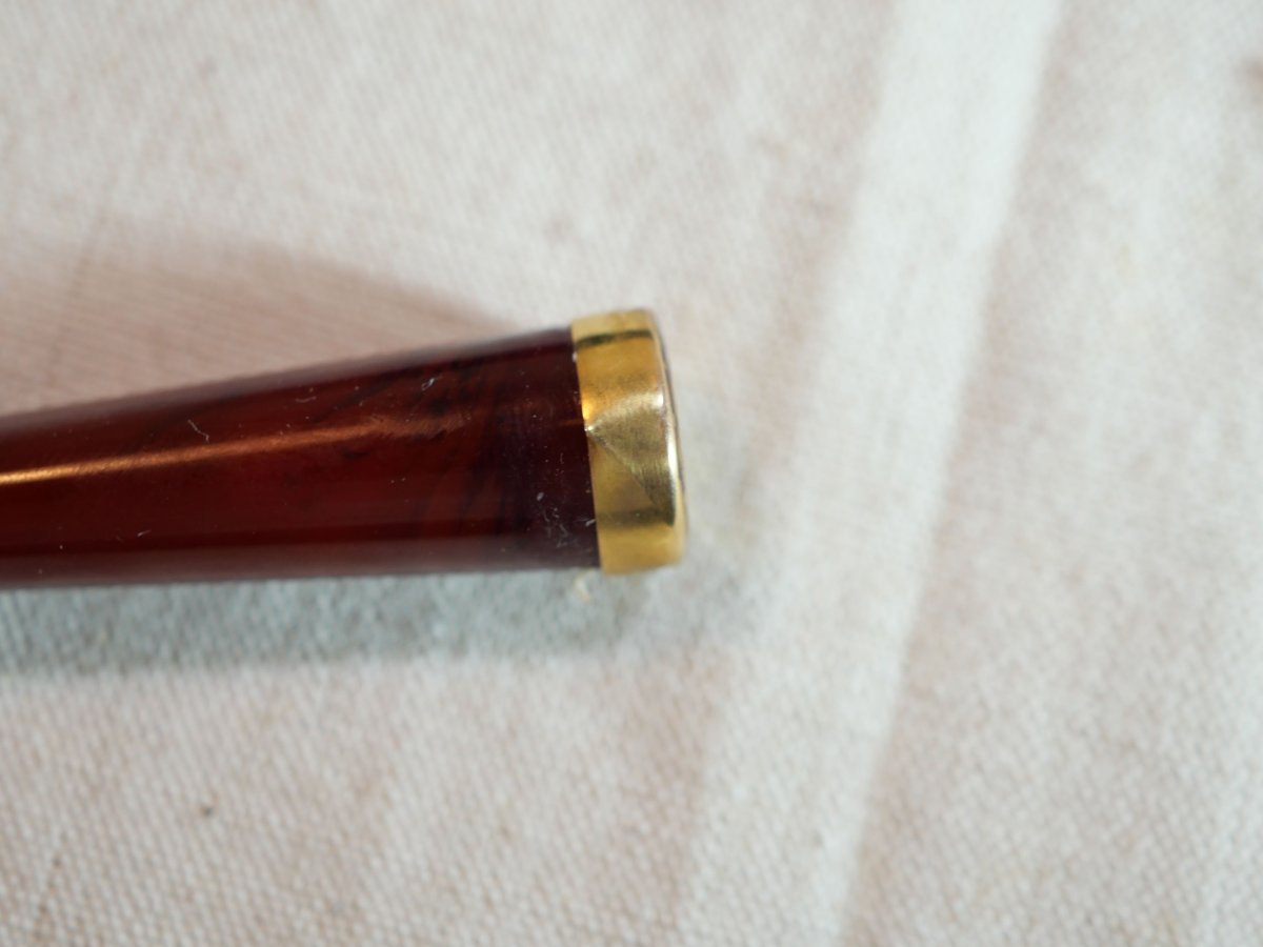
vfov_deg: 24.4
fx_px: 2189
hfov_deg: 32.2
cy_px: 474
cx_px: 632
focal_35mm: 60
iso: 200
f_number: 4
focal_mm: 30
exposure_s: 1/160
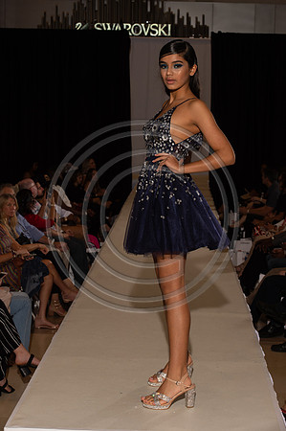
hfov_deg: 16.6
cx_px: 143
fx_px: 979
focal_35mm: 82
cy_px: 216
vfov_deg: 24.8
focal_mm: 82
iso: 800
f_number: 9
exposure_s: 1/250
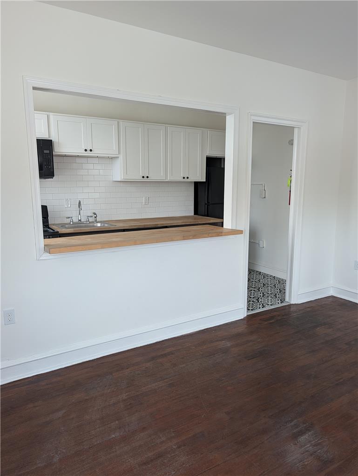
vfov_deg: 71.5
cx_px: 179
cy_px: 238
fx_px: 330
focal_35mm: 24
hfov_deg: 56.9
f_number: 1.68
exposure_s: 1/32.7
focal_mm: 6.9
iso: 42
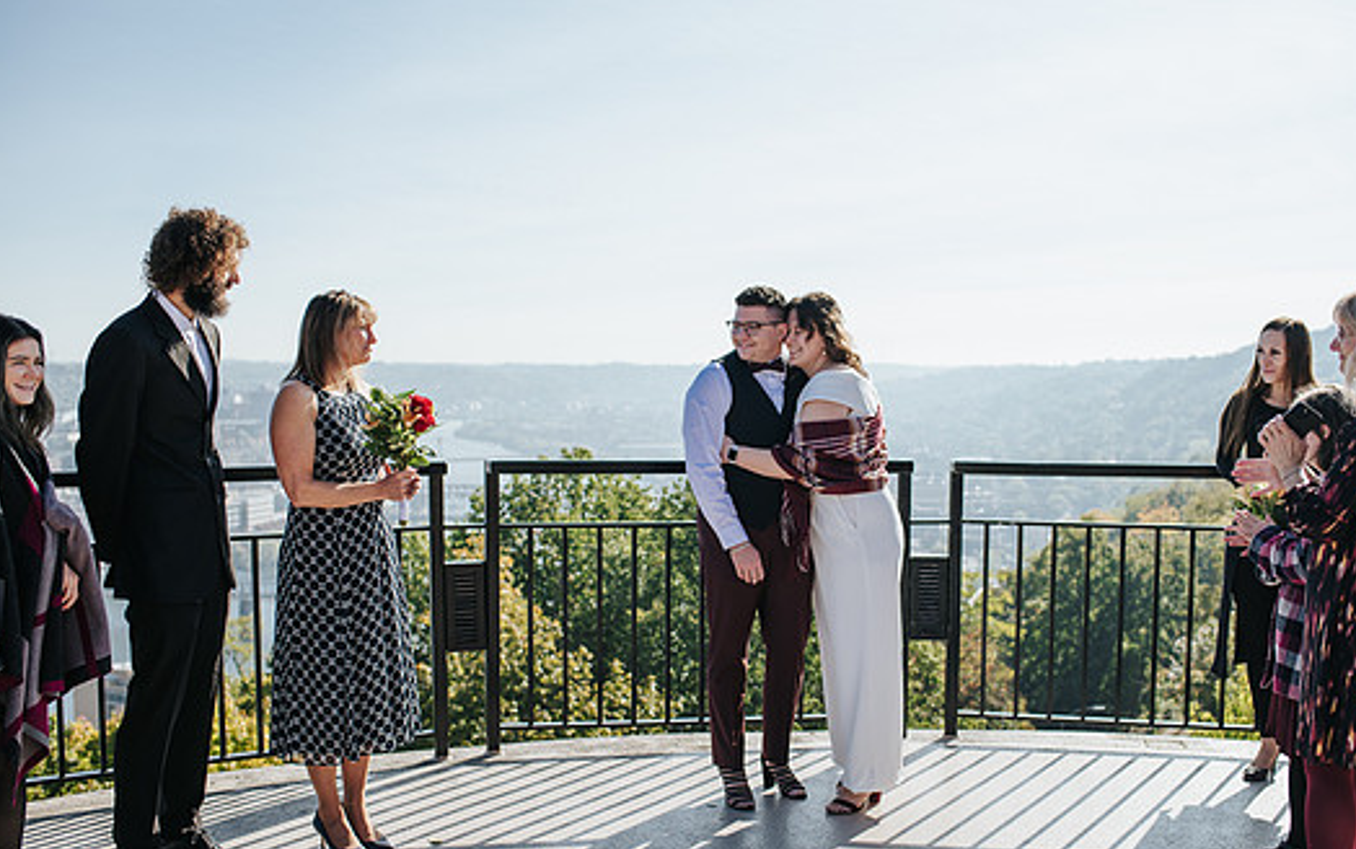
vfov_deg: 32.0
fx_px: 1479
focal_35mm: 40
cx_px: 738
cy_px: 487
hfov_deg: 49.2
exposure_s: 1/1000
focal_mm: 35
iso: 100
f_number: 3.2
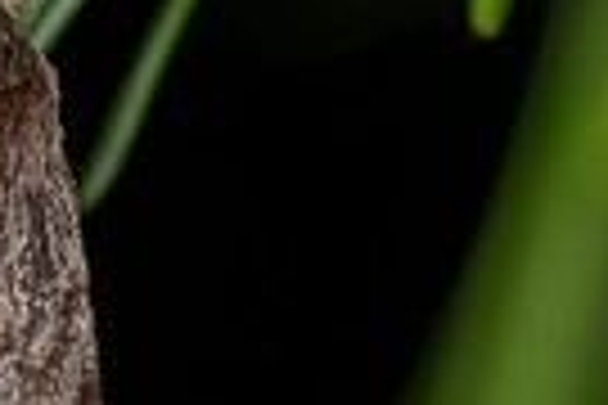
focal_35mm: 451
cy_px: 421
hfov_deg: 4.6
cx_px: -126
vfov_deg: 3.0
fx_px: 7616
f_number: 16
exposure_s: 1/250
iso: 64
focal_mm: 105
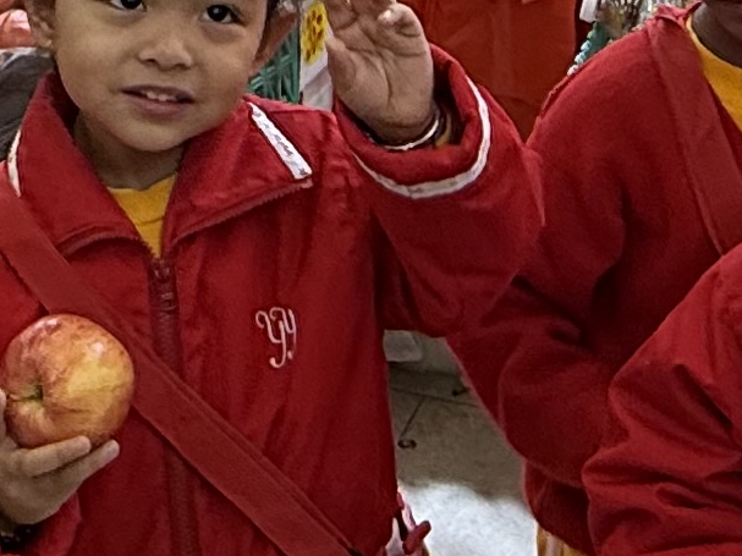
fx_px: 1993
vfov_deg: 14.7
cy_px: -291
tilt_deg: -10.4
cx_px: 230
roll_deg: -0.5
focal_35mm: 93
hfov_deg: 21.0
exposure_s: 1/100
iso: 125
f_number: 2.2
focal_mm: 2.22
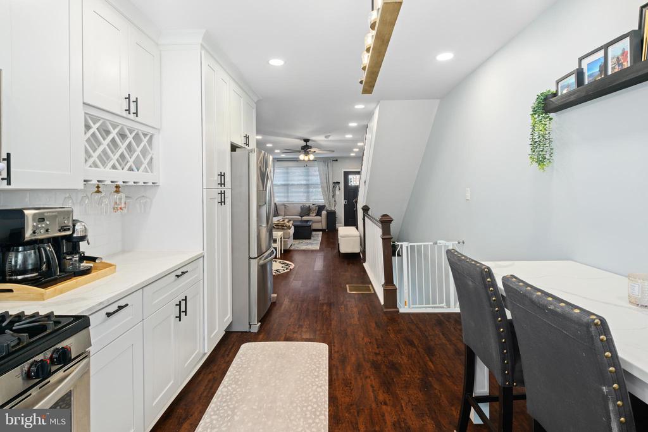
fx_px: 306
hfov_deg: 93.3
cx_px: 324
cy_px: 216
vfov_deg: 70.5
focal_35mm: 17
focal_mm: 17
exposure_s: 1.6
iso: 100
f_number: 8
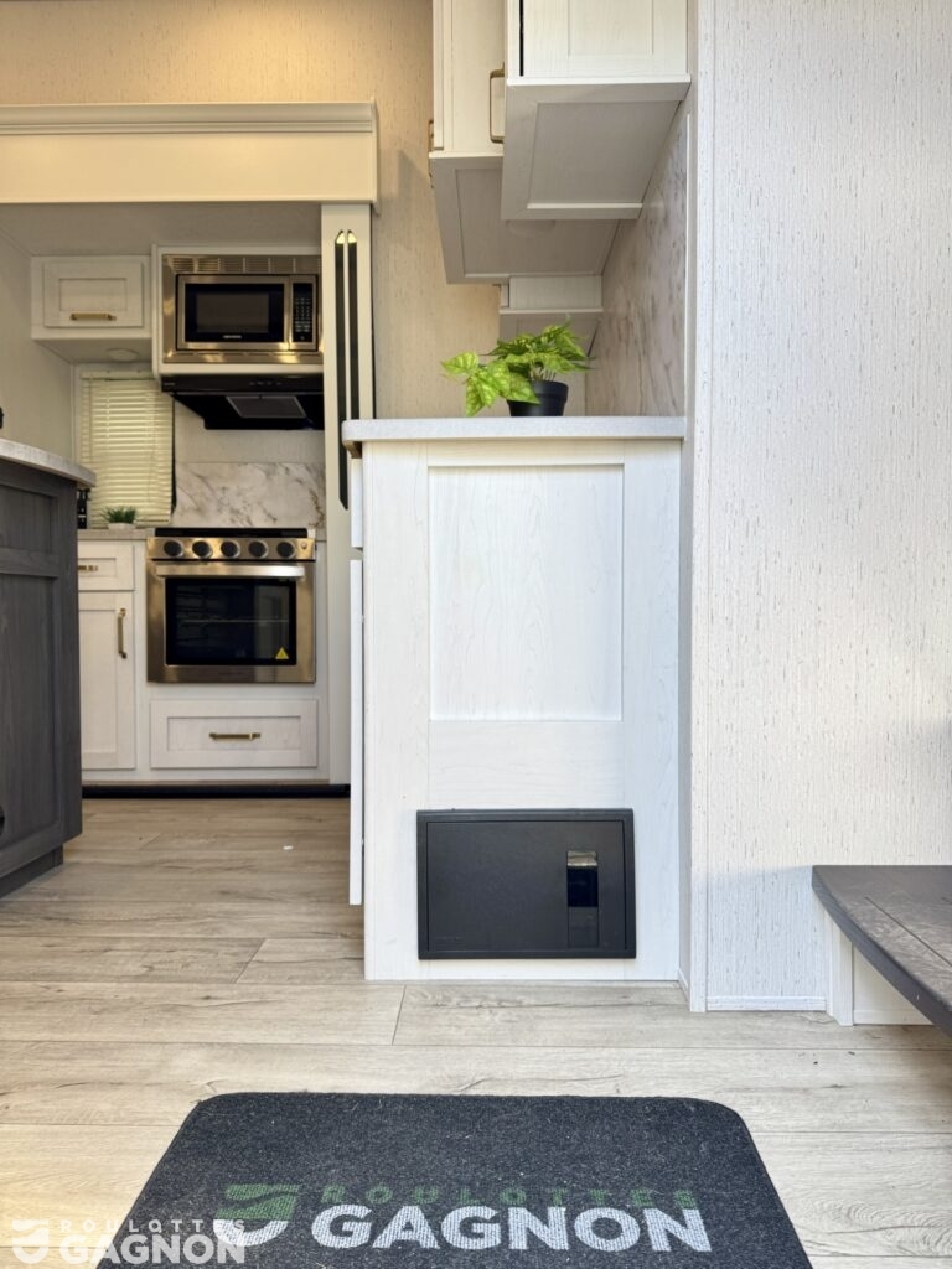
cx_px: 476
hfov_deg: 56.8
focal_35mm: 24
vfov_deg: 71.6
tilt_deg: -2.2
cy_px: 634
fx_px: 880
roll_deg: -0.6
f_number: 1.78
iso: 80
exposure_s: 1/121
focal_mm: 6.76
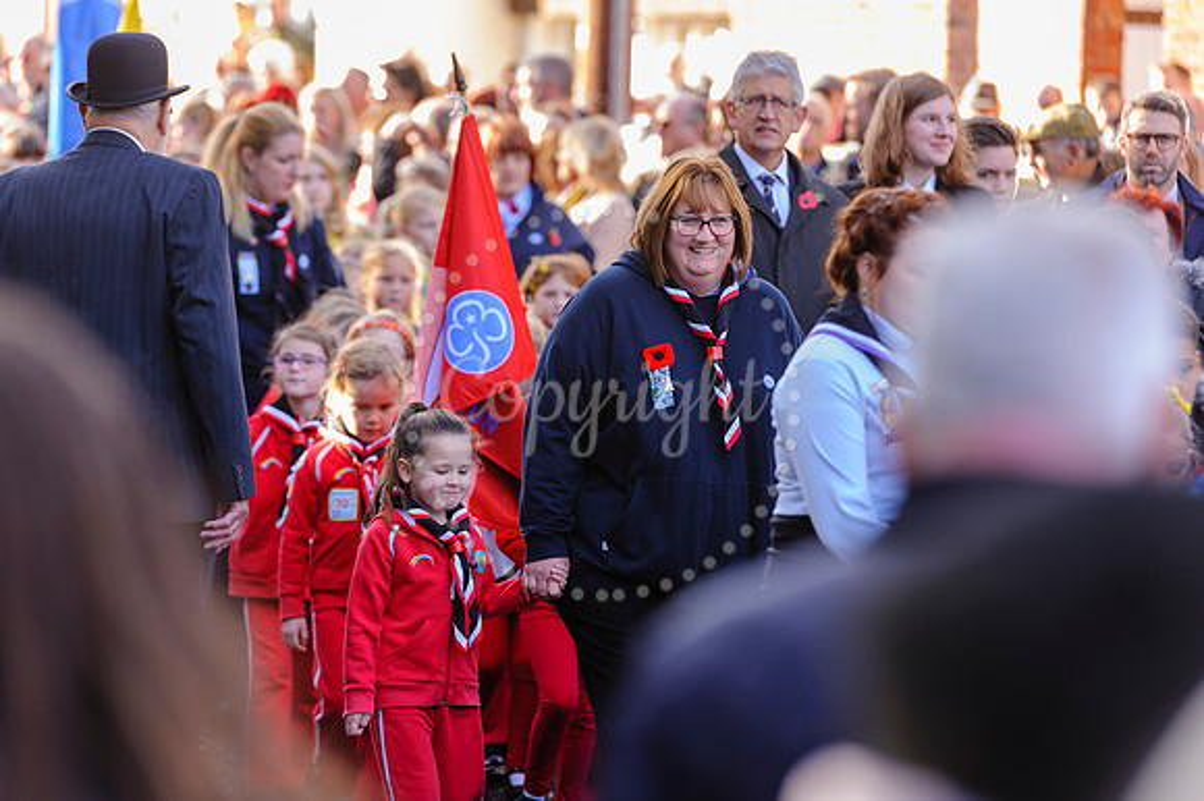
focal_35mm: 200
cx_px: 602
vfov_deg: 6.9
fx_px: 6685
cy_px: 400
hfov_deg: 10.3
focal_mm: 200
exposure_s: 1/180
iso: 400
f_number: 4.8
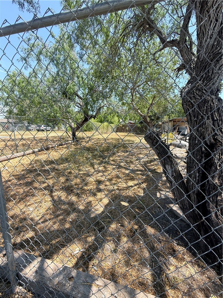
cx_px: 112
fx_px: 120
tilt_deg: -10.8
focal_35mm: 14
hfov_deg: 85.7
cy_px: 149
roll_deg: -0.6
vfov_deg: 102.1
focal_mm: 2.22
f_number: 2.2
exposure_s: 1/658
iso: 50
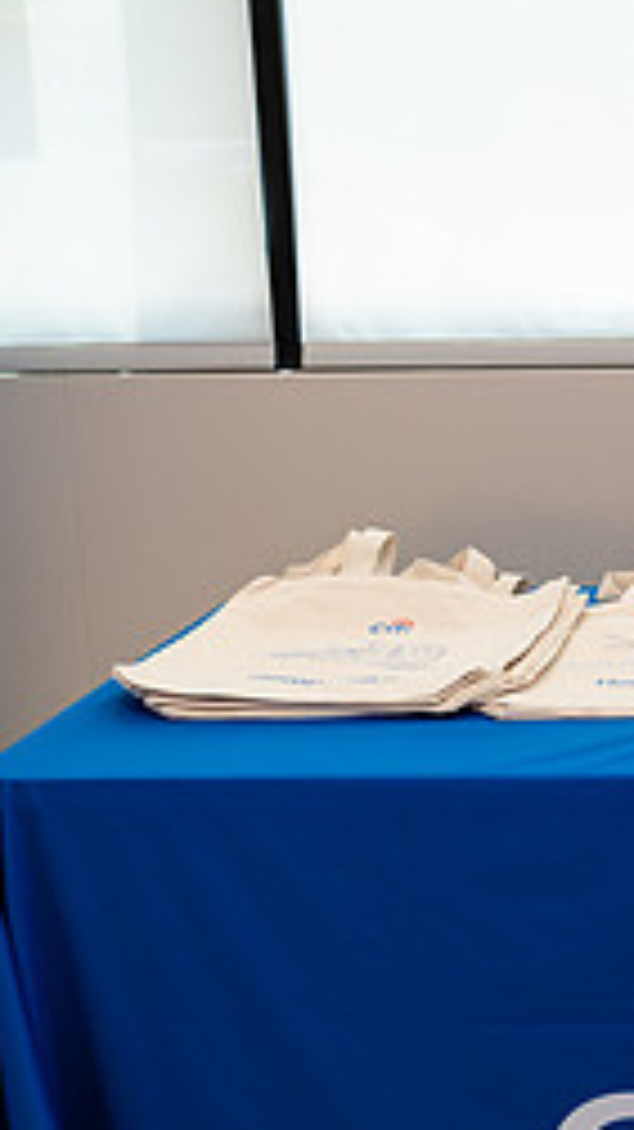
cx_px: 1041
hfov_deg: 17.1
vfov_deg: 34.0
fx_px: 1825
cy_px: 365
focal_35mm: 61
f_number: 3.5
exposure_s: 1/200
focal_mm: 24
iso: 500
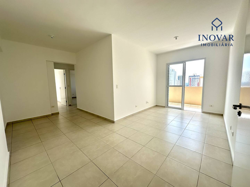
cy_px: 94
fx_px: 101
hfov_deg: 102.1
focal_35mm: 14
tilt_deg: -5.4
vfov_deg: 85.7
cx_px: 125
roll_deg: +1.1
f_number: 2.2
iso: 40
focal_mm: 2.22
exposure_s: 1/287
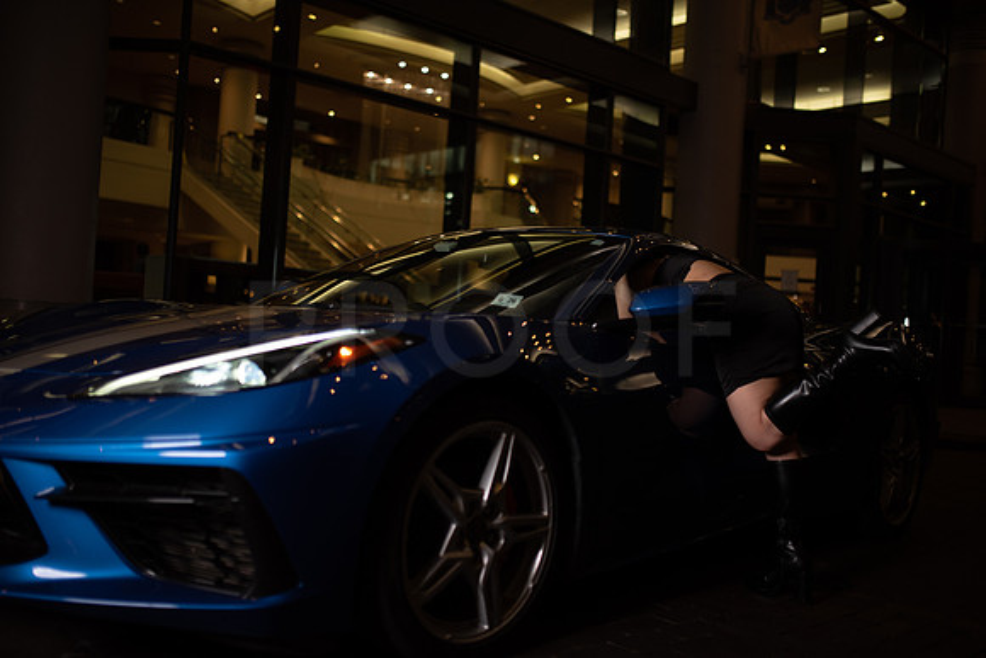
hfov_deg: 54.4
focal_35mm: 35
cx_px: 493
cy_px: 329
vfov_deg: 37.9
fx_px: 959
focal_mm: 35
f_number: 1.4
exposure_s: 1/640
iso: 500
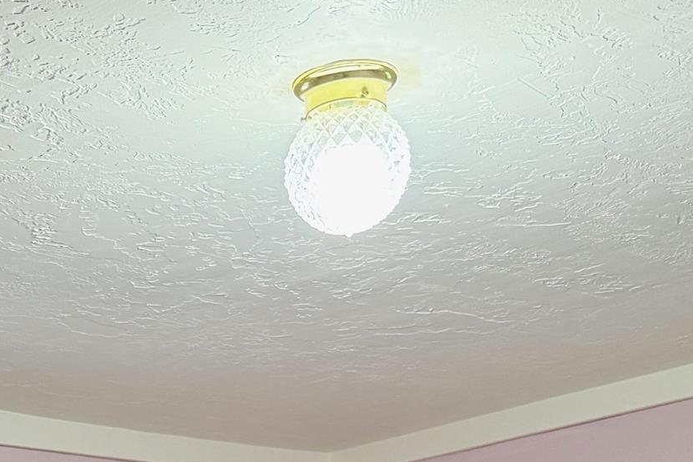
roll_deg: +0.0
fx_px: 1790
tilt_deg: -2.6
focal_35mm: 93
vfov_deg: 12.8
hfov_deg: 20.6
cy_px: 924
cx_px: -123
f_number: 1.78
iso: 250
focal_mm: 6.76
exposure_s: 1/60
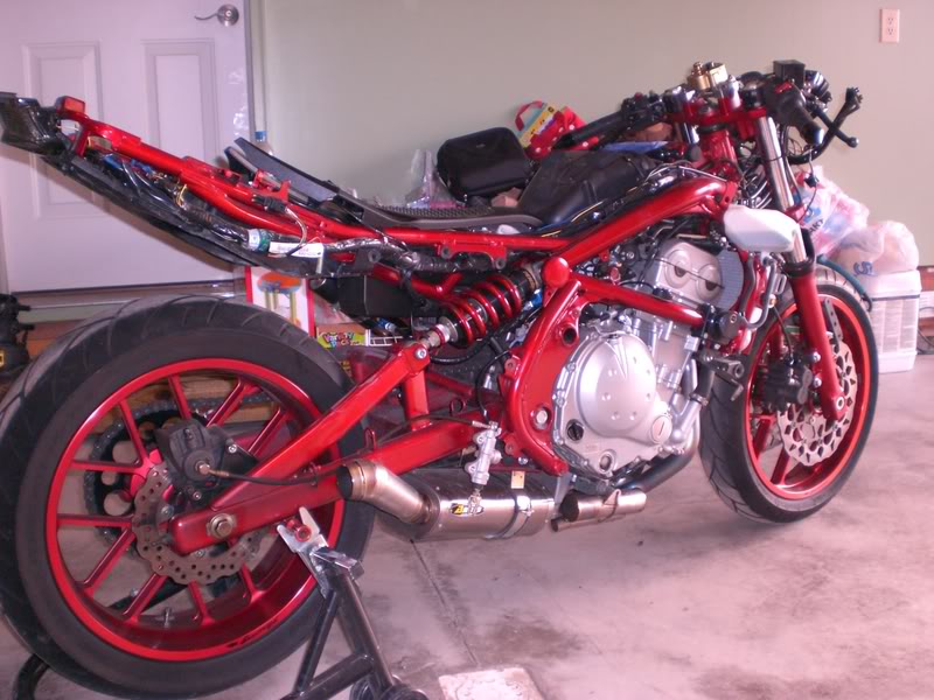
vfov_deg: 37.7
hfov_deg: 49.0
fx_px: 1025
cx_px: 467
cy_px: 350
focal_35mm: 38
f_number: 3.1
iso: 200
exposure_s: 1/60
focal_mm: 6.3
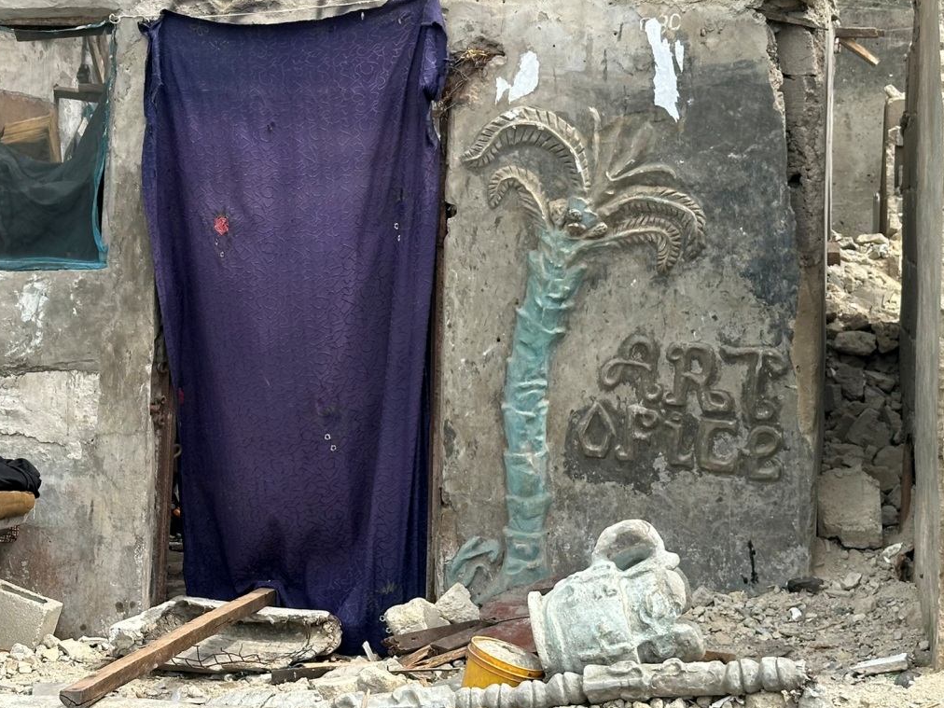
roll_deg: -1.1
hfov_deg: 28.4
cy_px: 230
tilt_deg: +0.0
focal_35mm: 68
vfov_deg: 21.5
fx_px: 1854
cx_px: 315
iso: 64
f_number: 1.78
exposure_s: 1/1848
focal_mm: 6.86
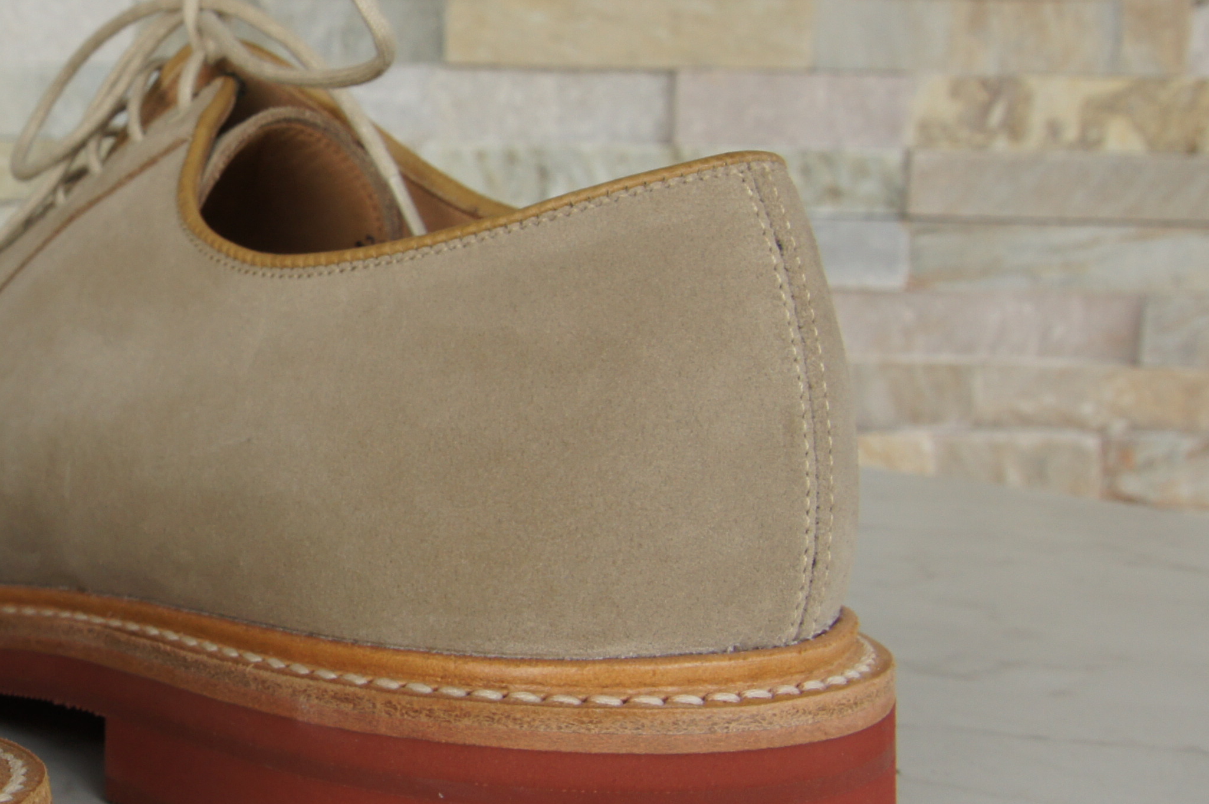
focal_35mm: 57
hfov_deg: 31.7
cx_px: -56
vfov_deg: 23.7
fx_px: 1917
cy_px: 351
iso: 200
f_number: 10
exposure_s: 1/125
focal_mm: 17
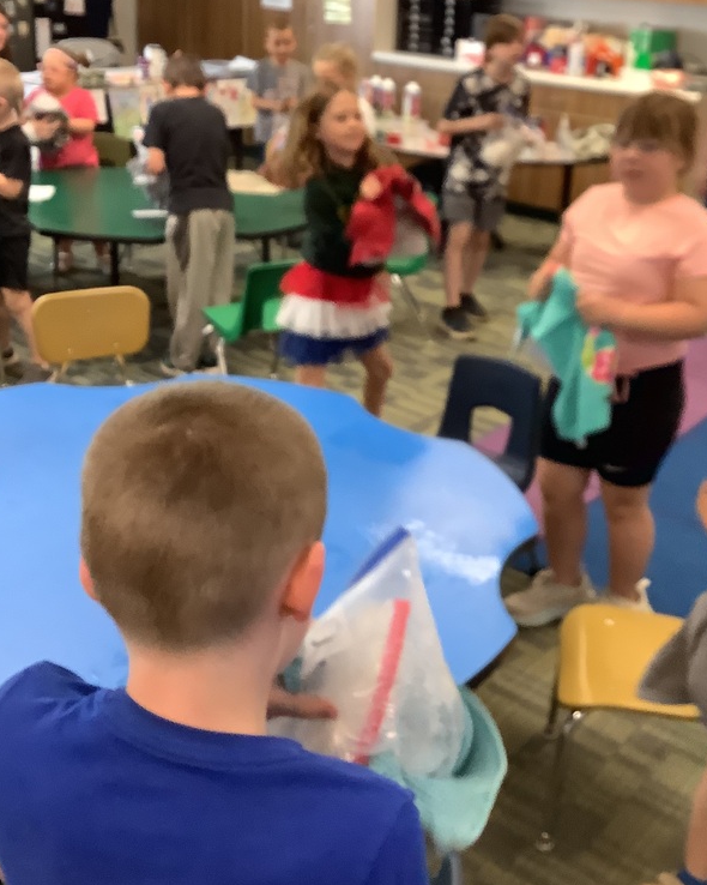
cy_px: 341
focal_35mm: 42
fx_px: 1099
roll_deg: -4.2
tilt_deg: -18.6
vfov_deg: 43.5
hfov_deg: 35.5
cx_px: 427
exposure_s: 1/50
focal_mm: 3.3
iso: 200
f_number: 2.4
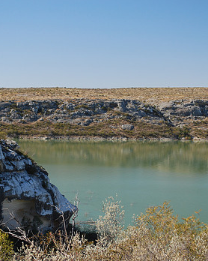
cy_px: 143
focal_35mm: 94
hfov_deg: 16.3
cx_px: 88
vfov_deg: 20.4
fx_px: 724
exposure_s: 1/125
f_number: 5.6
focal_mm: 40
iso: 160
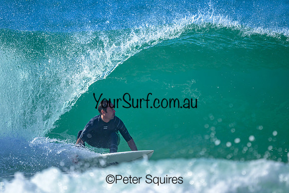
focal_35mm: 1072
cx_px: 114
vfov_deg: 1.3
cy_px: 75
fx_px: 8610
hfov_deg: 1.9
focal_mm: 800
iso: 360
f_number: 6.3
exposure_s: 1/2000
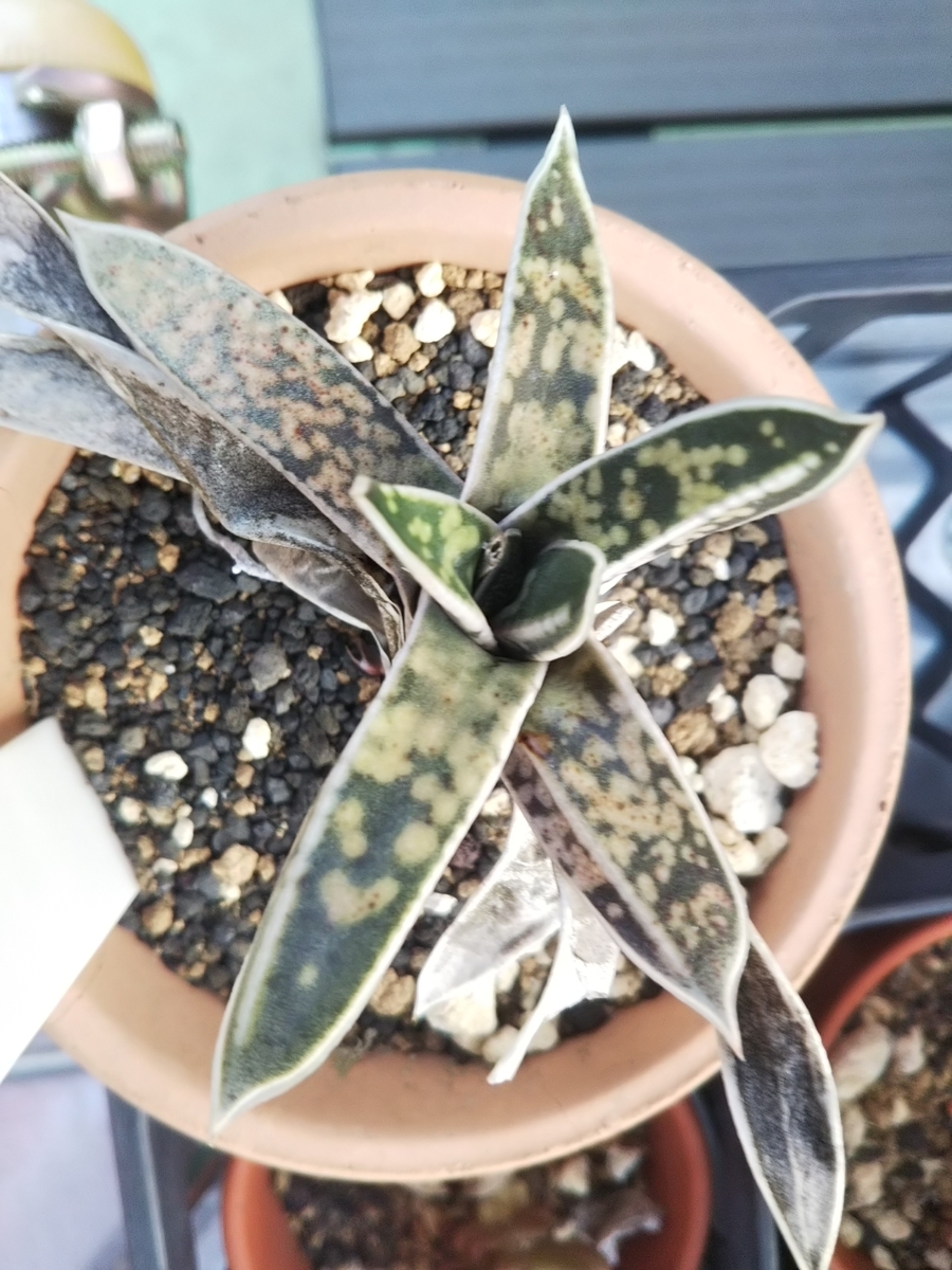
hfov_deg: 46.8
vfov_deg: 60.0
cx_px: 476
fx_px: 1100
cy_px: 635
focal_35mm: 30
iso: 50
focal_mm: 4
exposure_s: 1/30
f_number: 2.2
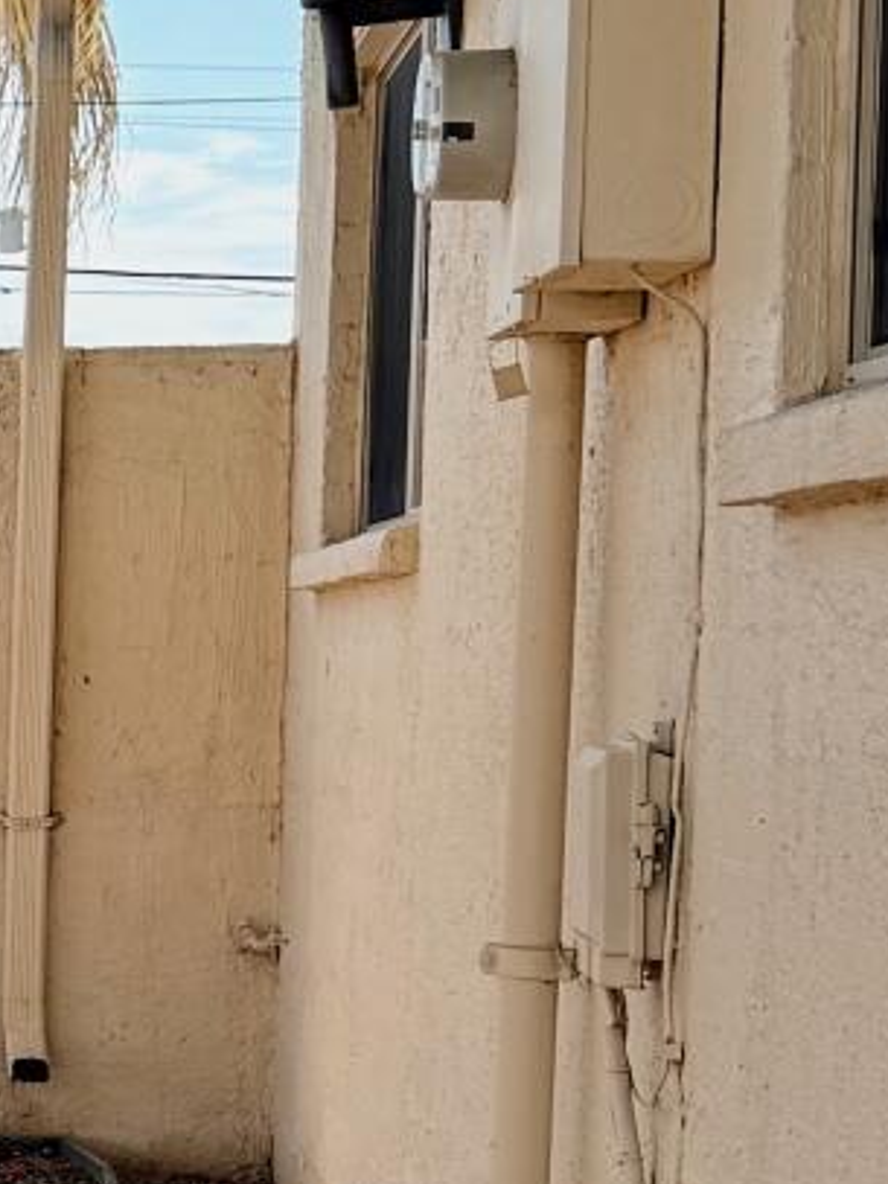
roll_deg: -0.4
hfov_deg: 10.7
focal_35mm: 118
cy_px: 739
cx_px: -1240
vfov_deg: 16.7
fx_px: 4038
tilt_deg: -2.5
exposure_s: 1/2907
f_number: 1.78
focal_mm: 6.76
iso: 100
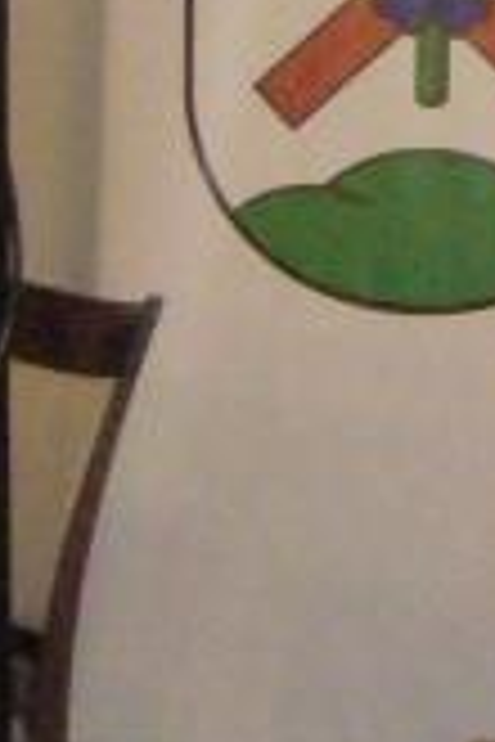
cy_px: -319
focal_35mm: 226
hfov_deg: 5.9
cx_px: 1134
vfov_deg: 8.9
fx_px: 4661
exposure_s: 1/30
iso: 400
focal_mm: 5.8
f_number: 2.8
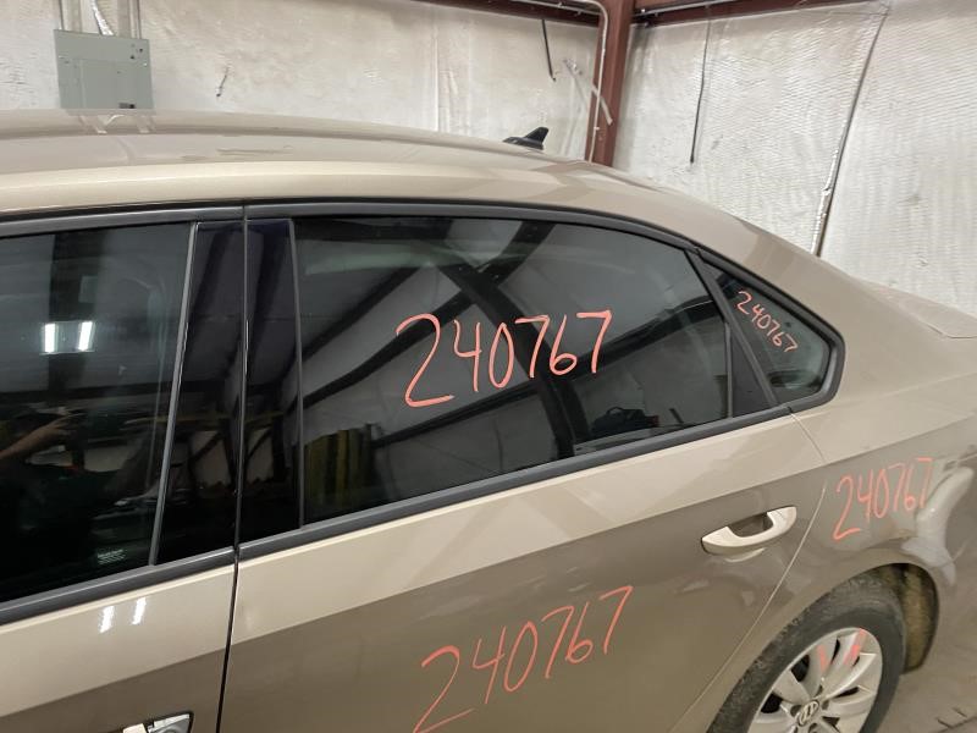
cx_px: 488
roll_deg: -0.7
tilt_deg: -14.3
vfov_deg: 53.1
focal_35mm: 26
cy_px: 366
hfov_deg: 67.3
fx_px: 734
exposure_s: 1/60
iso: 200
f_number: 1.8
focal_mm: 4.25
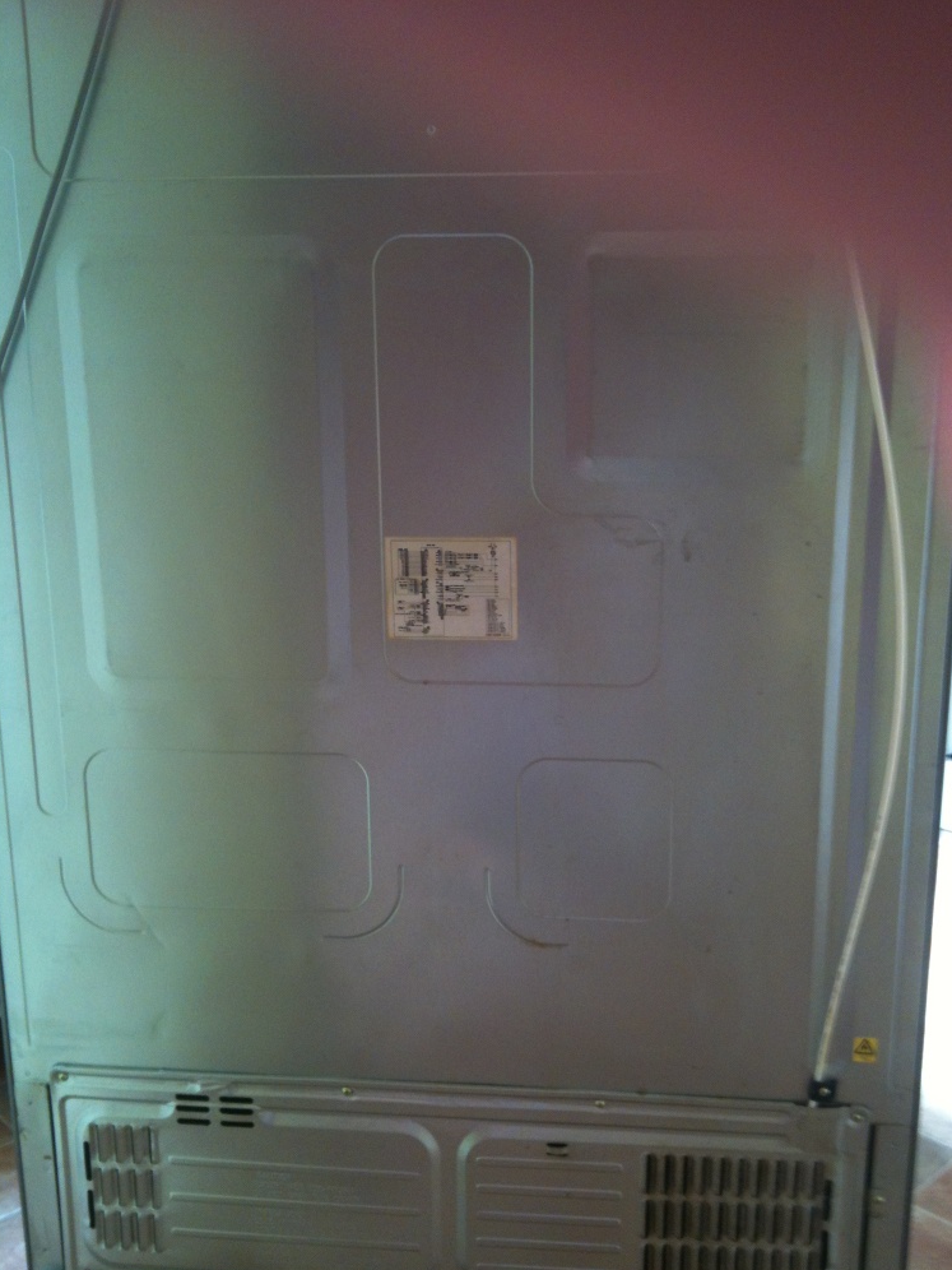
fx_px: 1320
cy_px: 650
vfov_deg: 51.3
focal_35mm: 36
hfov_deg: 39.7
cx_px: 483
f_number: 2.8
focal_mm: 3.85
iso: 64
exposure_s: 1/17
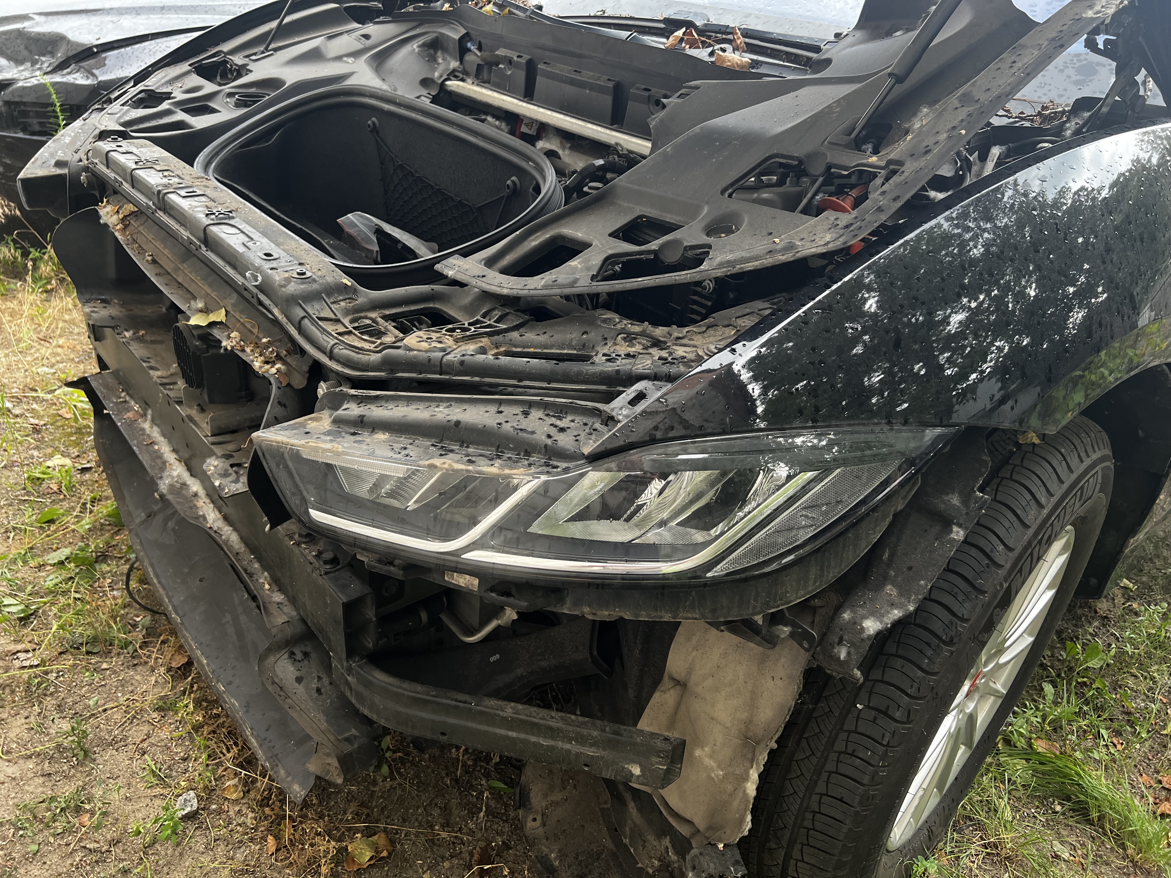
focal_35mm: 26
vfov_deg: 53.1
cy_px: 439
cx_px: 586
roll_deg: -4.6
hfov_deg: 67.3
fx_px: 880
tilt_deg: -32.9
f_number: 1.5
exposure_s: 1/121
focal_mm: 5.7
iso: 125
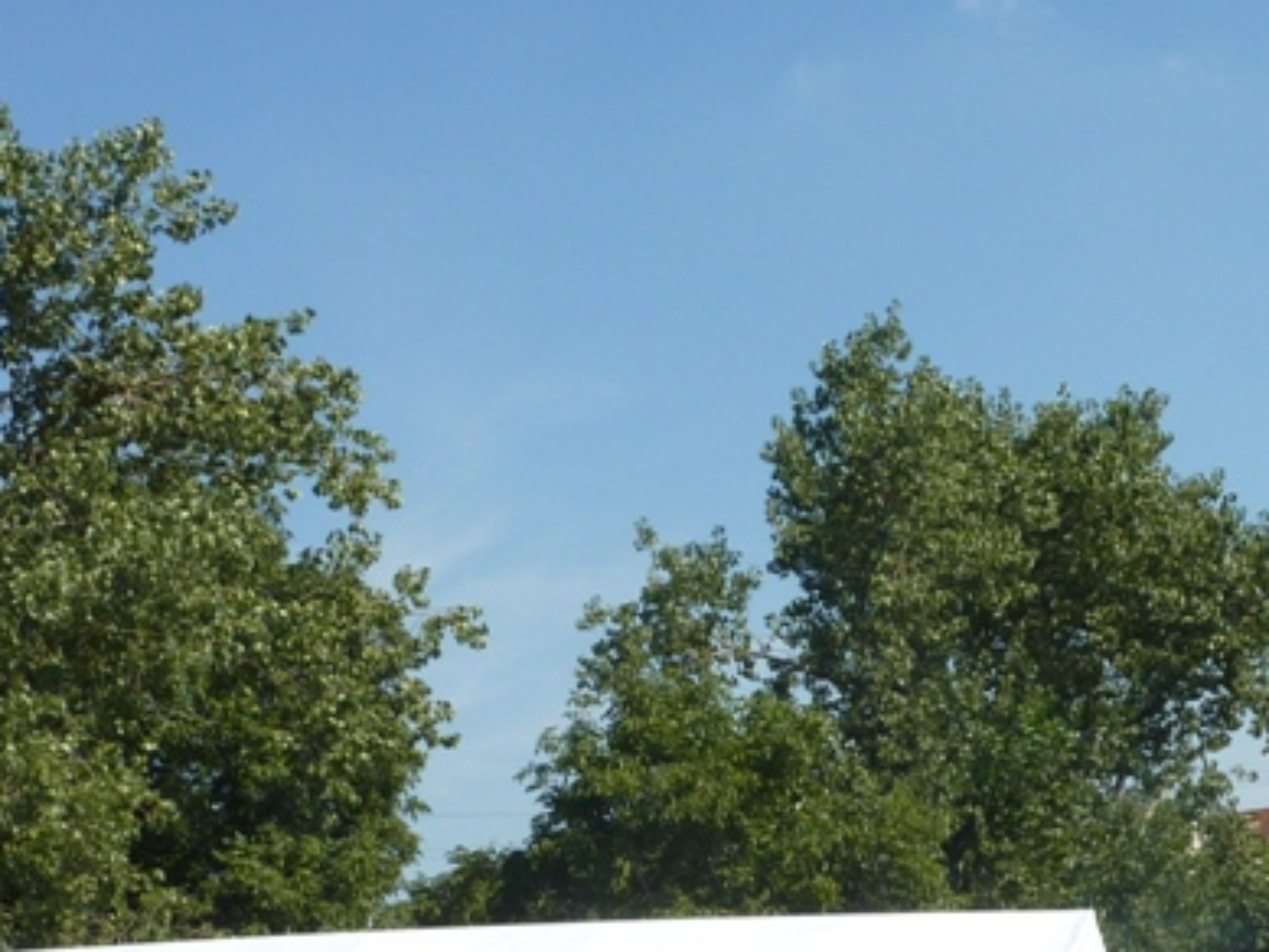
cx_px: 975
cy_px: 976
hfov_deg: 25.9
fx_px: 2714
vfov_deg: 19.3
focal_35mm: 74
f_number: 5.6
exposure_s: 1/500
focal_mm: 5.3
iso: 100
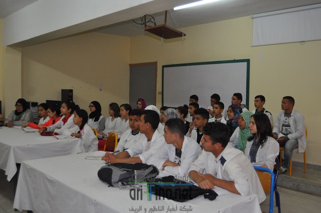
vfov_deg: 38.3
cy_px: 106
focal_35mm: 34
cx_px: 160
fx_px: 307
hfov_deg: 55.2
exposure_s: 1/80
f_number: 3.8
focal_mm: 23
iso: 800
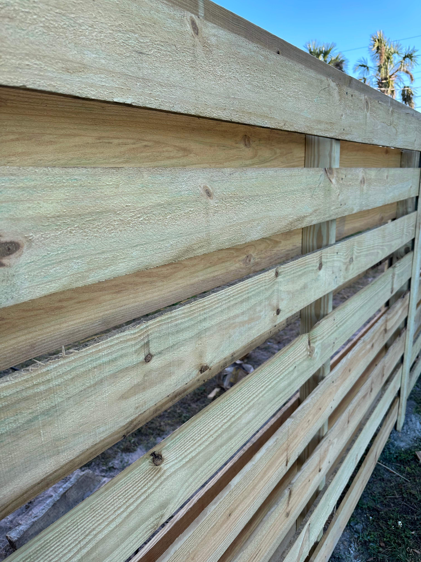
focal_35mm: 24
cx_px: 210
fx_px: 389
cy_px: 281
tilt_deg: -14.6
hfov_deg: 56.8
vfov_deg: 71.6
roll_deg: +1.2
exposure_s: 1/446
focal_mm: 6.86
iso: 80
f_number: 1.78
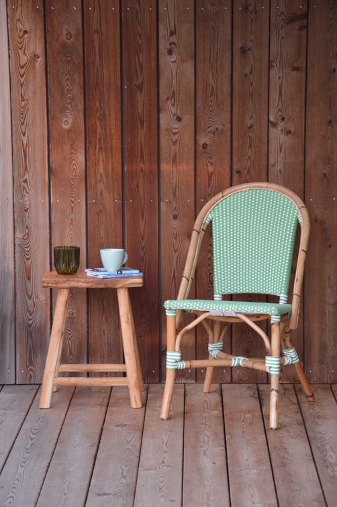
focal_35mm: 120
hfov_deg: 11.4
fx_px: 1690
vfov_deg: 17.1
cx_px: 168
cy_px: 254
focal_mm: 80
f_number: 5.3
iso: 500
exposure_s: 1/60
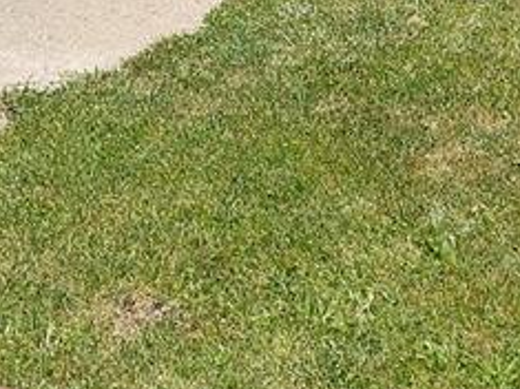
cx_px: 31
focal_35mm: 109
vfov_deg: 11.9
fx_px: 1637
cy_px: -427
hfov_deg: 17.7
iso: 50
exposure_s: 1/1661
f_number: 1.8
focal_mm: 4.69
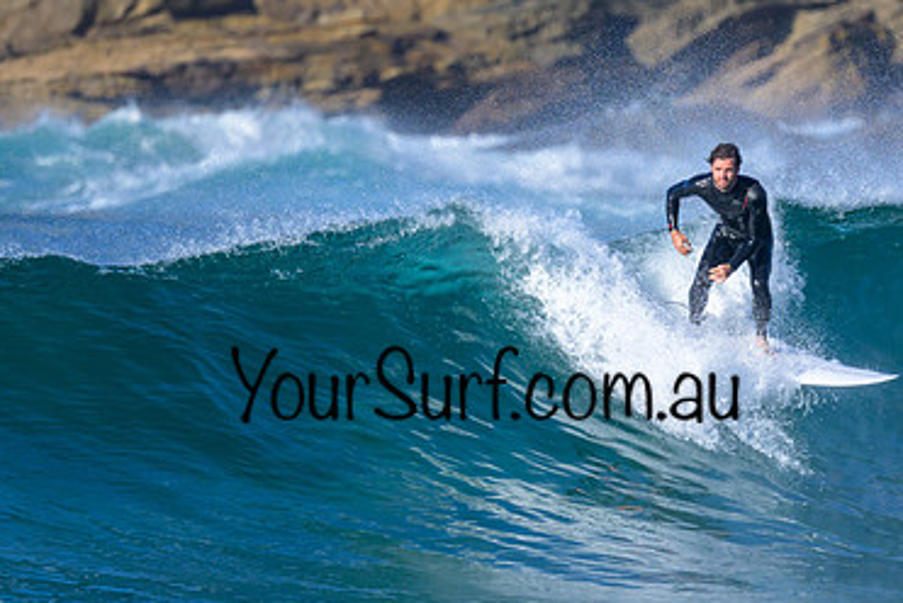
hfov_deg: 1.2
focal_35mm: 1719
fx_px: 43151
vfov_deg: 0.8
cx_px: 559
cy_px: 368
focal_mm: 800
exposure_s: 1/2000
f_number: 6.3
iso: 400
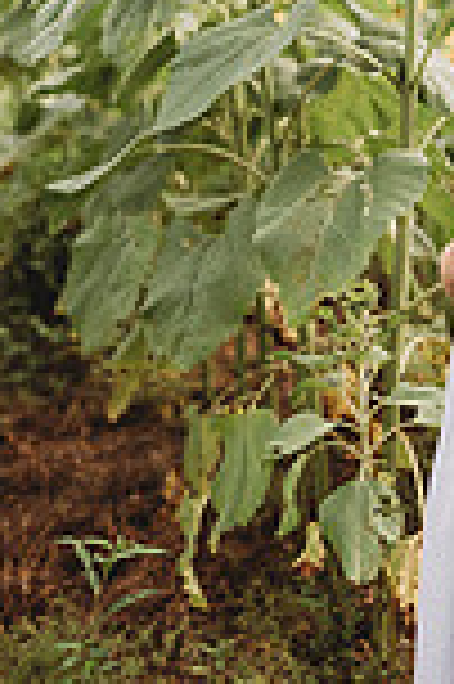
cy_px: 171
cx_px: 544
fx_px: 1346
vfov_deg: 28.1
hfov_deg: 18.2
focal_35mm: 71
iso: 125
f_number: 2.2
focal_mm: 24
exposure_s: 1/320
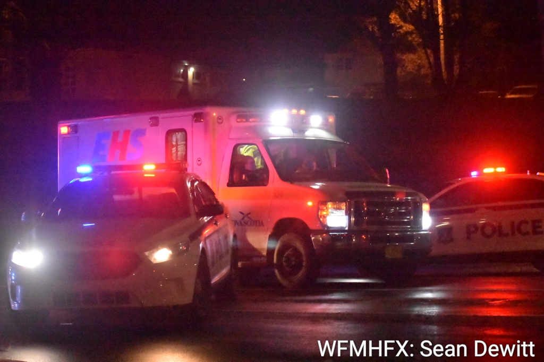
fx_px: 1586
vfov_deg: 13.0
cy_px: 181
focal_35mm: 105
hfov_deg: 19.5
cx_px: 272
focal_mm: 70
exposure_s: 1/640
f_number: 5.6
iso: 25600
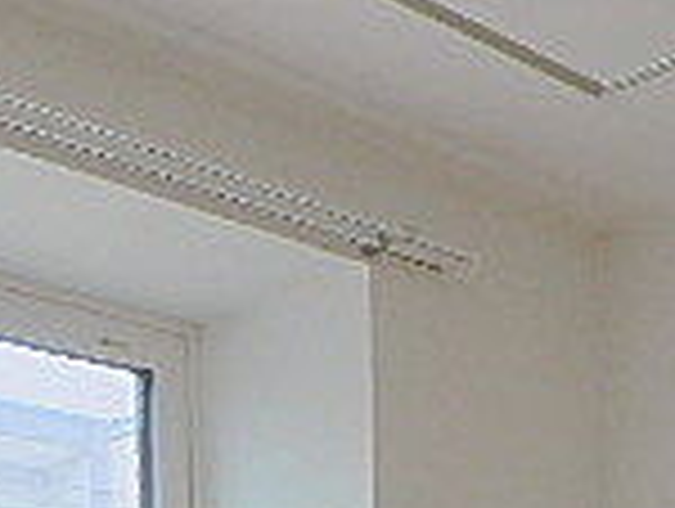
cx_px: 612
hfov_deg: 19.6
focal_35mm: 98
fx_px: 1914
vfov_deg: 13.2
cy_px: 1003
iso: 125
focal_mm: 4
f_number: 3.8
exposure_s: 1/125
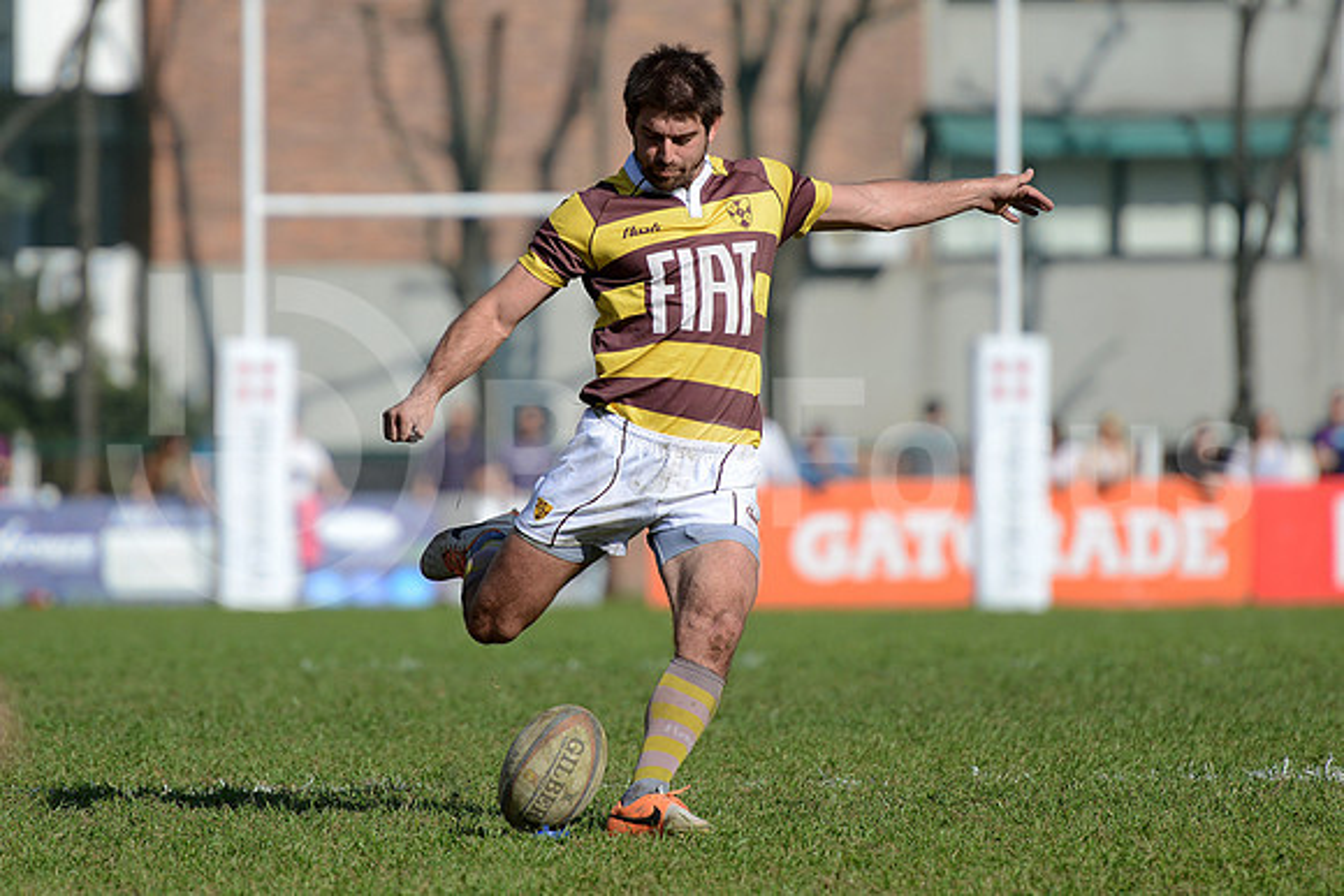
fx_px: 10455
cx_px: 672
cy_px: 448
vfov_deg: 4.9
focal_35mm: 280
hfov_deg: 7.4
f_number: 4
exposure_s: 1/2500
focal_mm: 280
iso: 320
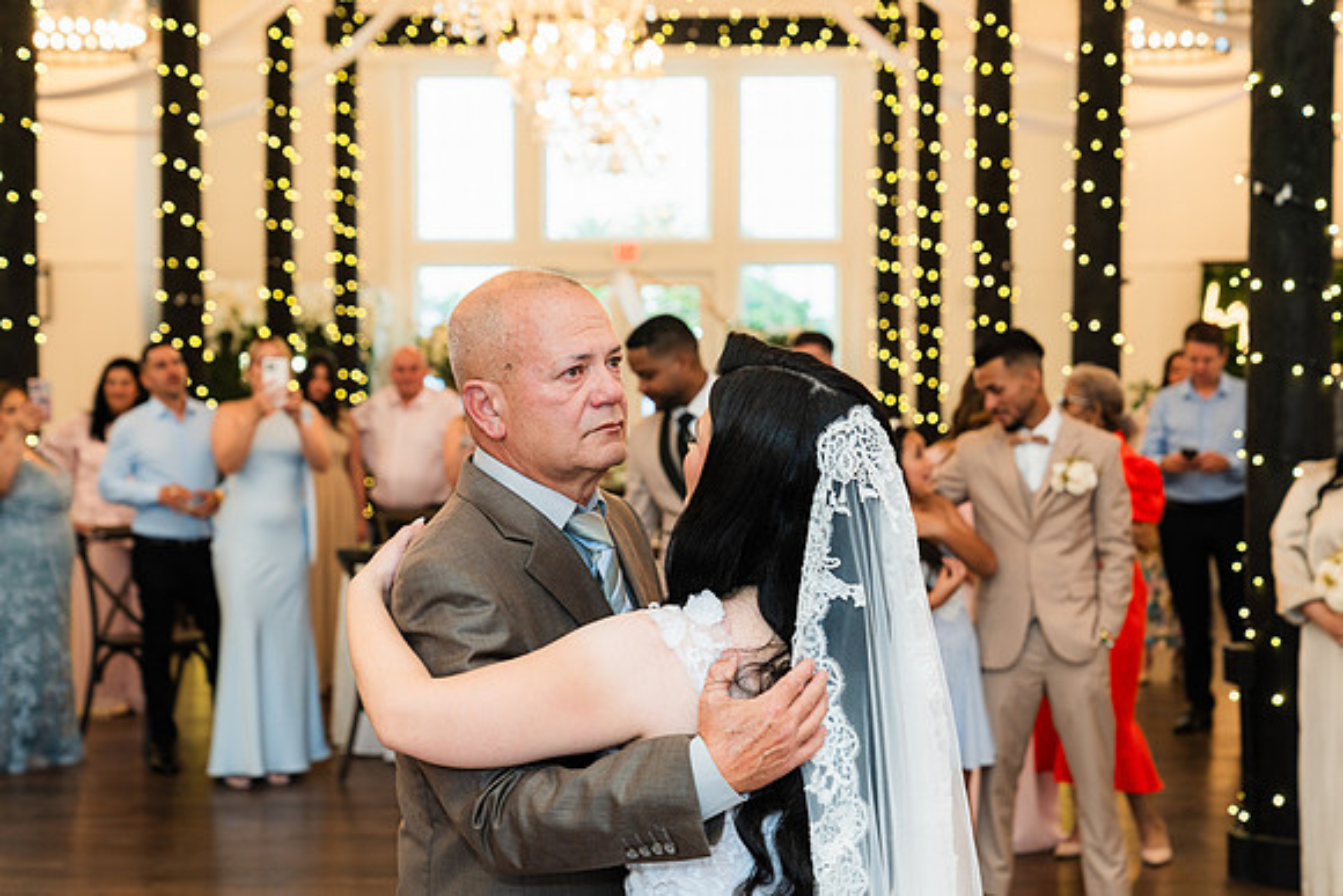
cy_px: 448
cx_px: 672
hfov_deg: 30.0
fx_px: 2504
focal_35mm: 67
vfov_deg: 20.3
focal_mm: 64
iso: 400
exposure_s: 1/125
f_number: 4.5
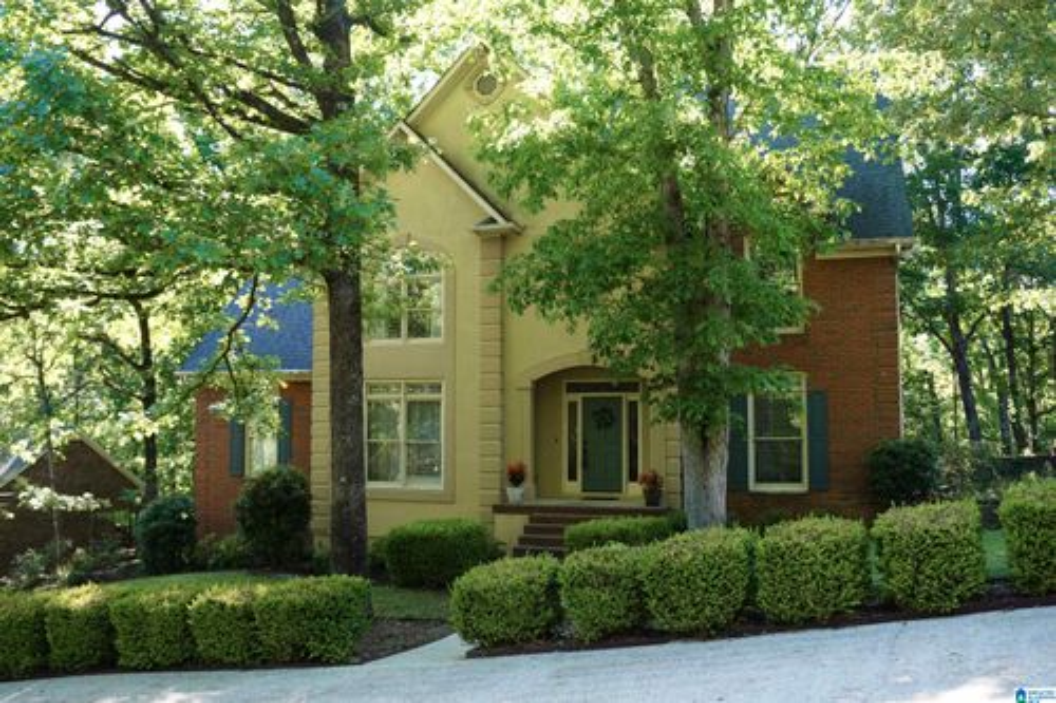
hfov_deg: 67.4
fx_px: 792
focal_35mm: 27
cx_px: 528
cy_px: 352
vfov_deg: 47.9
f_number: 4
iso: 125
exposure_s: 1/60
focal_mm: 18
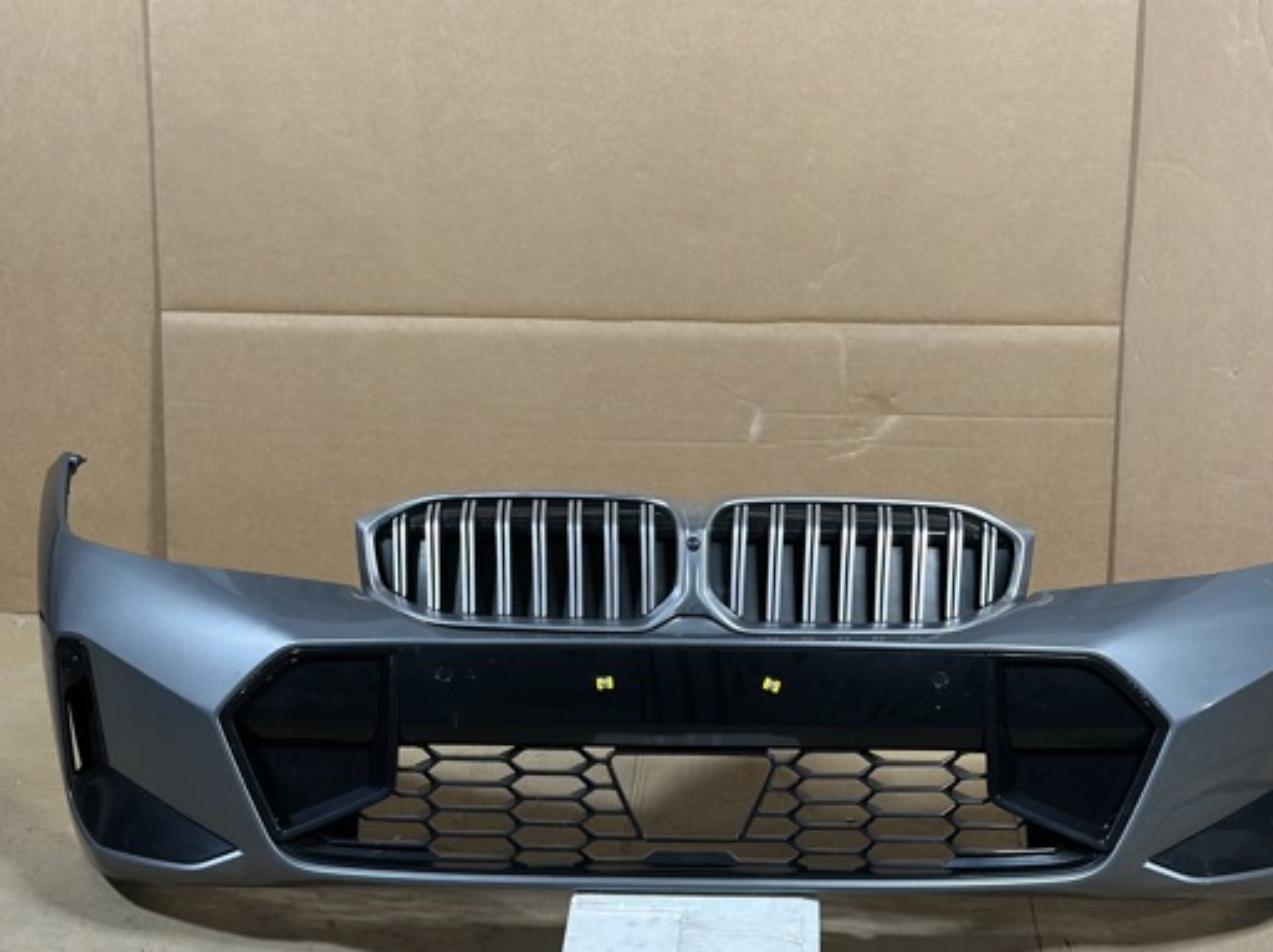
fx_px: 2204
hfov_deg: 32.2
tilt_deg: -19.4
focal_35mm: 60
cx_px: 684
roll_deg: -0.1
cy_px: 518
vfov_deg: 24.4
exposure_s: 1/50
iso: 250
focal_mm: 6.86
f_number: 1.78
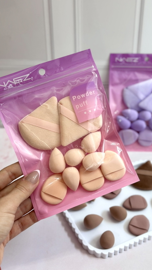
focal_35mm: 53
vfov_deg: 39.2
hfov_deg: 22.6
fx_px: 380
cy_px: 134
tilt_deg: -36.5
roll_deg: -2.5
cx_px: 100
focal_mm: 6.86
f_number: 1.78
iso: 80
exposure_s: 1/100
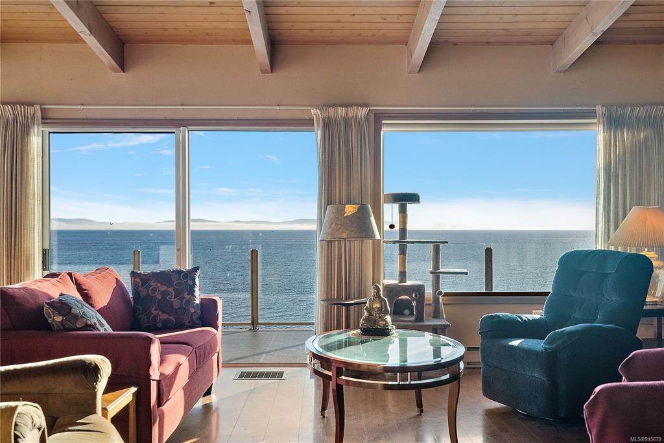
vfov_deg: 37.9
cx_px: 332
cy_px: 222
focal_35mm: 35
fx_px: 646
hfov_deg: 54.4
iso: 320
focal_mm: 35
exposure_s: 1/60
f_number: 7.1
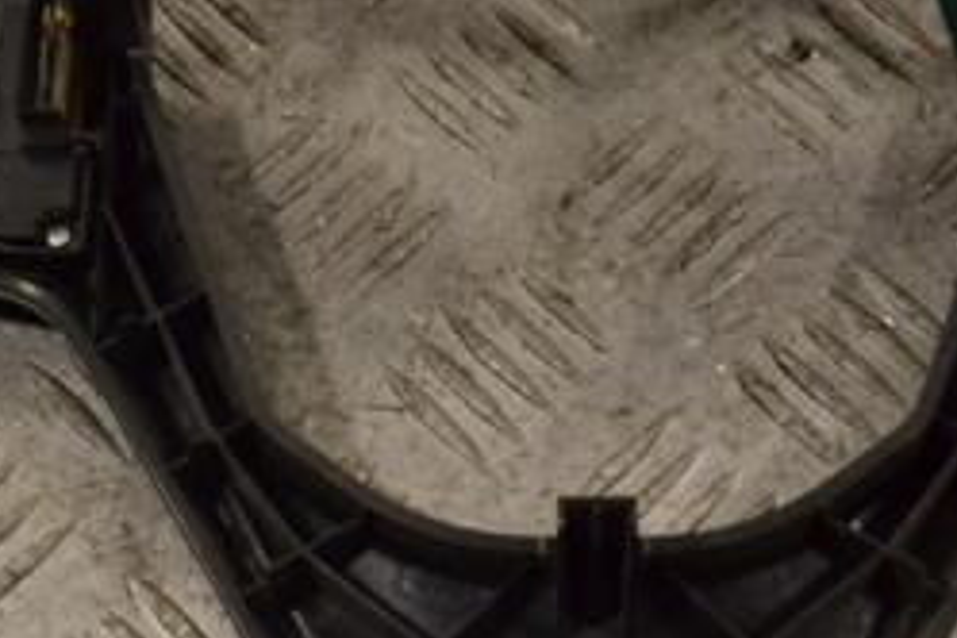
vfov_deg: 14.5
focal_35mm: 94
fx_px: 2499
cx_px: 511
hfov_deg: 21.7
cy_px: 211
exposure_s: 1/500
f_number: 11
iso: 3200
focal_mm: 26
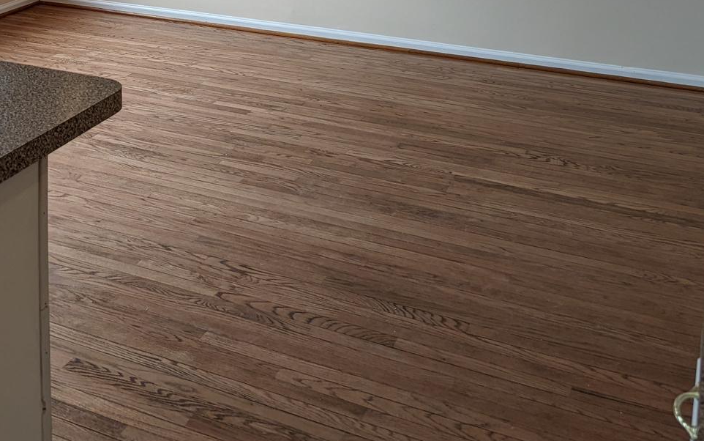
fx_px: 1036
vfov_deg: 22.5
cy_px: -52
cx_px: 89
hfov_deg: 35.6
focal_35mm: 54
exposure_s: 1/347
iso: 44
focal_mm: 6.81
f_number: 1.85
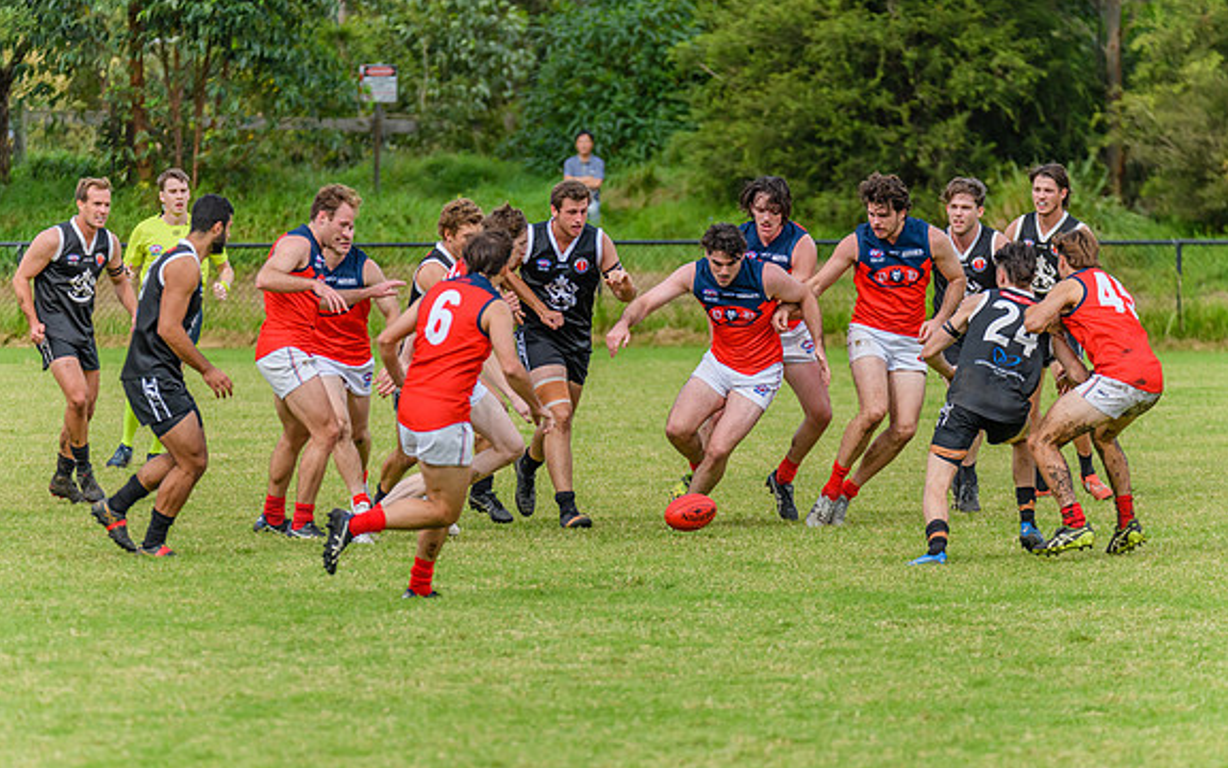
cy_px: 419
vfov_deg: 3.9
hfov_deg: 6.3
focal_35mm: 333
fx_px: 11148
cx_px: 649
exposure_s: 1/2000
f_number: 5.6
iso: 1000
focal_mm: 300
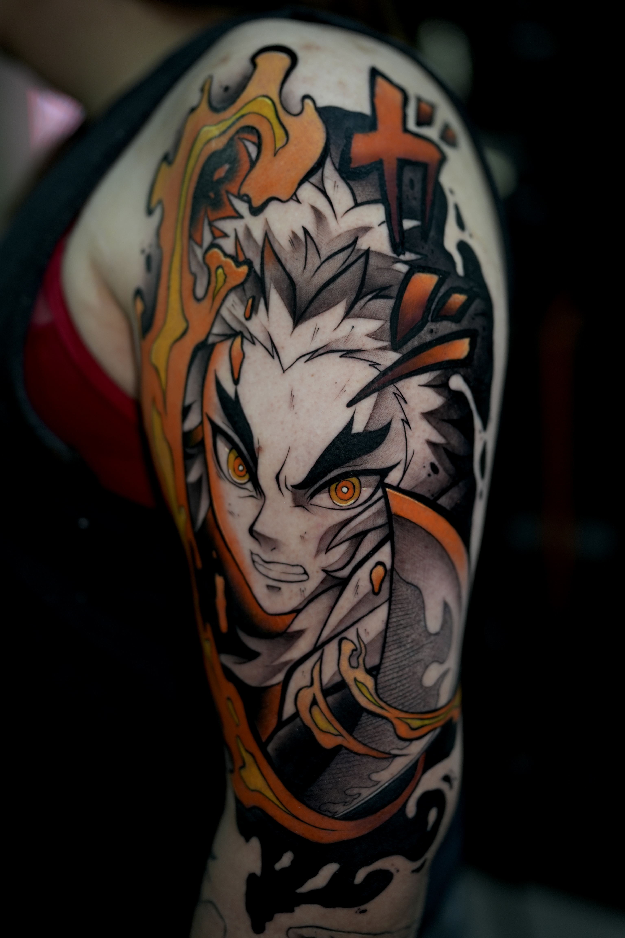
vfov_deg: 54.4
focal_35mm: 35
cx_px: 312
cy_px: 469
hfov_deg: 37.9
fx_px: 911
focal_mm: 35
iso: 400
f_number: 1.4
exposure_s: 1/100
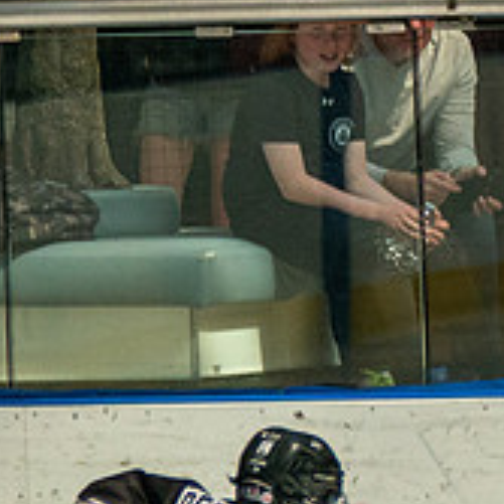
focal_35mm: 1086
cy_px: 625
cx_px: 1069
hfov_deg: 1.6
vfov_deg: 1.6
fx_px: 17889
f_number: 3.2
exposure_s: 1/10000
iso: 1600
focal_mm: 197
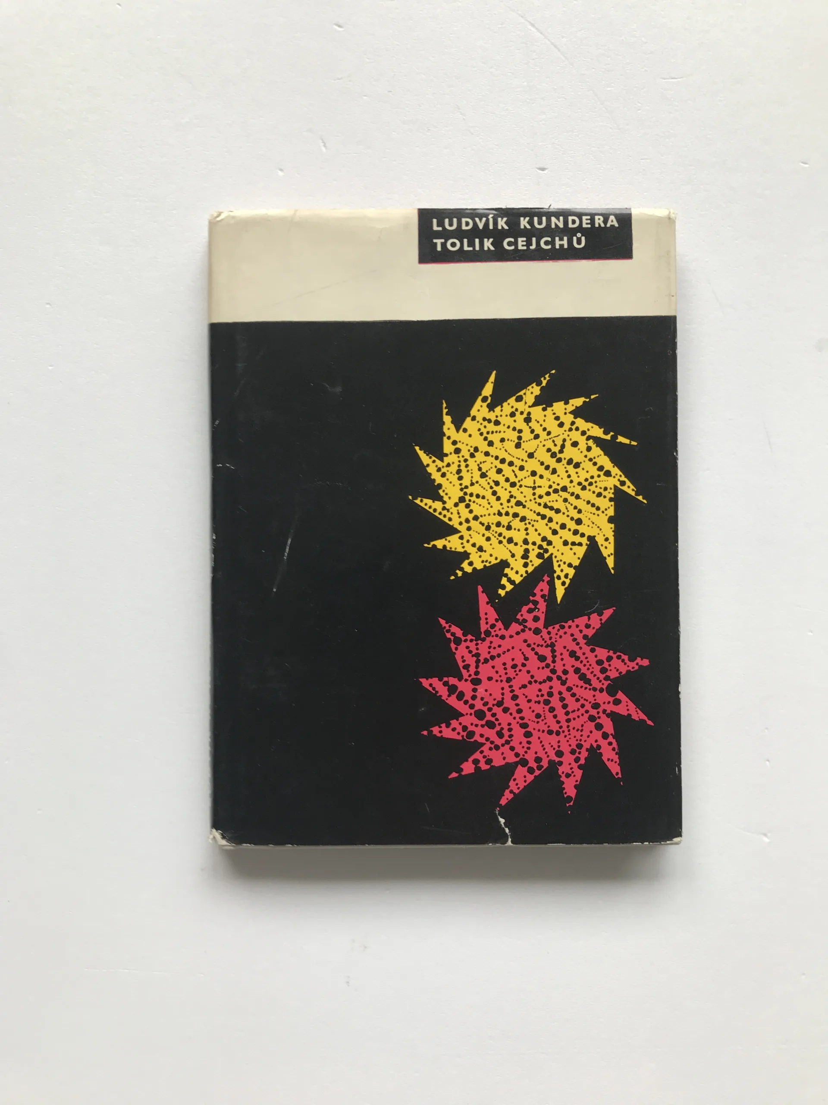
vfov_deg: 63.4
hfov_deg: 49.7
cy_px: 552
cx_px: 414
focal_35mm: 28
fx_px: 893
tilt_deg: -88.5
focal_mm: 3.99
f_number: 1.8
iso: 32
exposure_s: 1/100
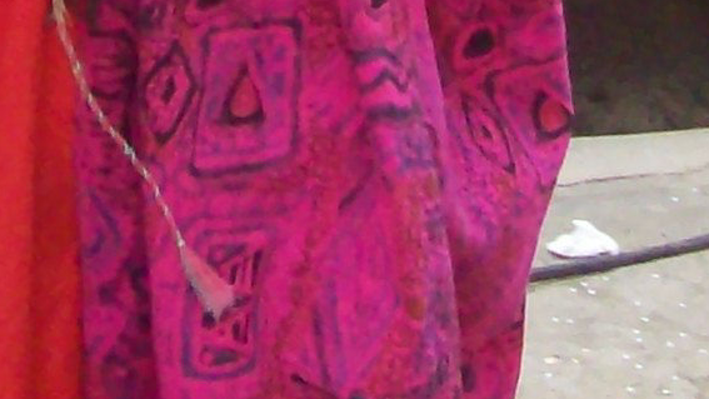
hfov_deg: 10.9
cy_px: -610
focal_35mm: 197
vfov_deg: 5.9
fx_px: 3704
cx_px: 256
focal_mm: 6
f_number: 2.7
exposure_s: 1/64
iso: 285
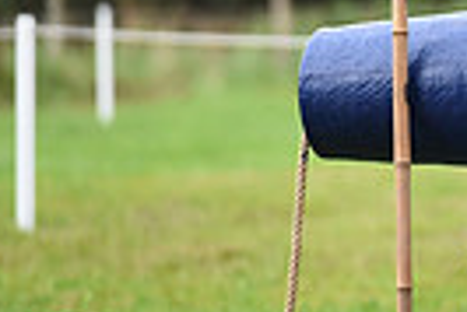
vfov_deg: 0.9
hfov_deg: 1.4
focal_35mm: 1479
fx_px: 19207
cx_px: 881
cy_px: -172
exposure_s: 1/1000
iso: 1800
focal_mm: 340
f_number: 4.5
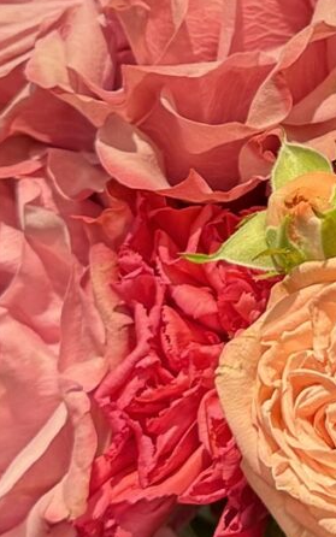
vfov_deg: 14.1
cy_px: 13
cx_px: 671
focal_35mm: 146
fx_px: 2138
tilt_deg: -21.2
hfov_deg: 8.5
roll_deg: -1.3
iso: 125
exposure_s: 1/50
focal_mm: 6.76
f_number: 1.78
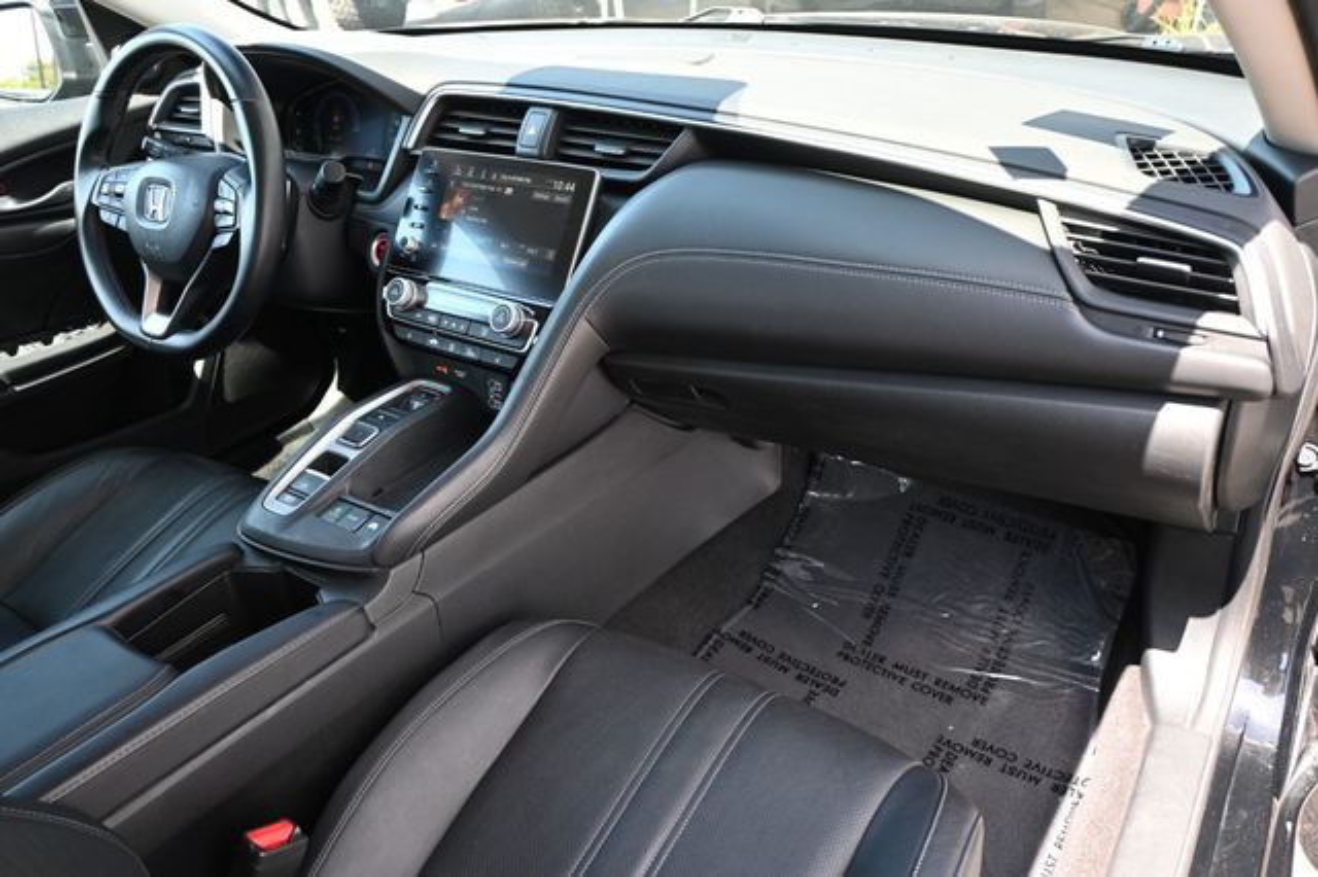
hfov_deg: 66.0
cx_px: 659
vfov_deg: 46.7
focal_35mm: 28
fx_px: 1015
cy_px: 438
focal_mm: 18.5
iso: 500
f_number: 3.8
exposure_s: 1/125
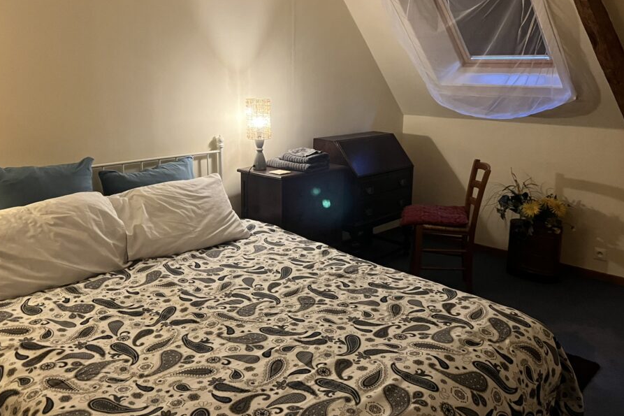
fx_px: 537
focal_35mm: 31
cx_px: 296
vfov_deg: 42.1
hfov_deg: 60.3
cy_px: 162
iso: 400
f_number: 1.5
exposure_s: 1/33
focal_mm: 5.7
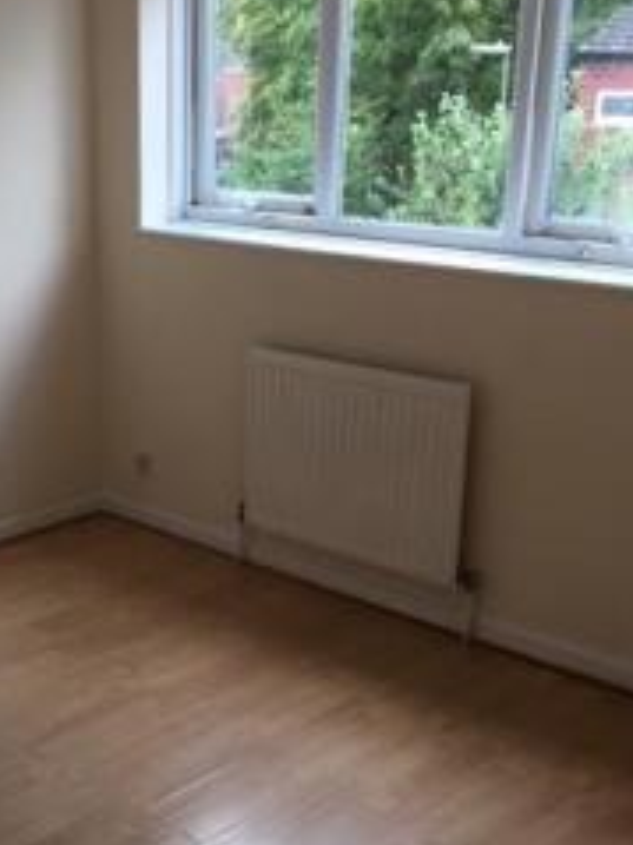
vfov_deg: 35.9
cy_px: 546
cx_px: 145
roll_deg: +0.6
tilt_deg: -20.0
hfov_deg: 27.1
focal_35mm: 53
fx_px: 1293
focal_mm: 4.15
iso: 25
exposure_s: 1/100
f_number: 2.2
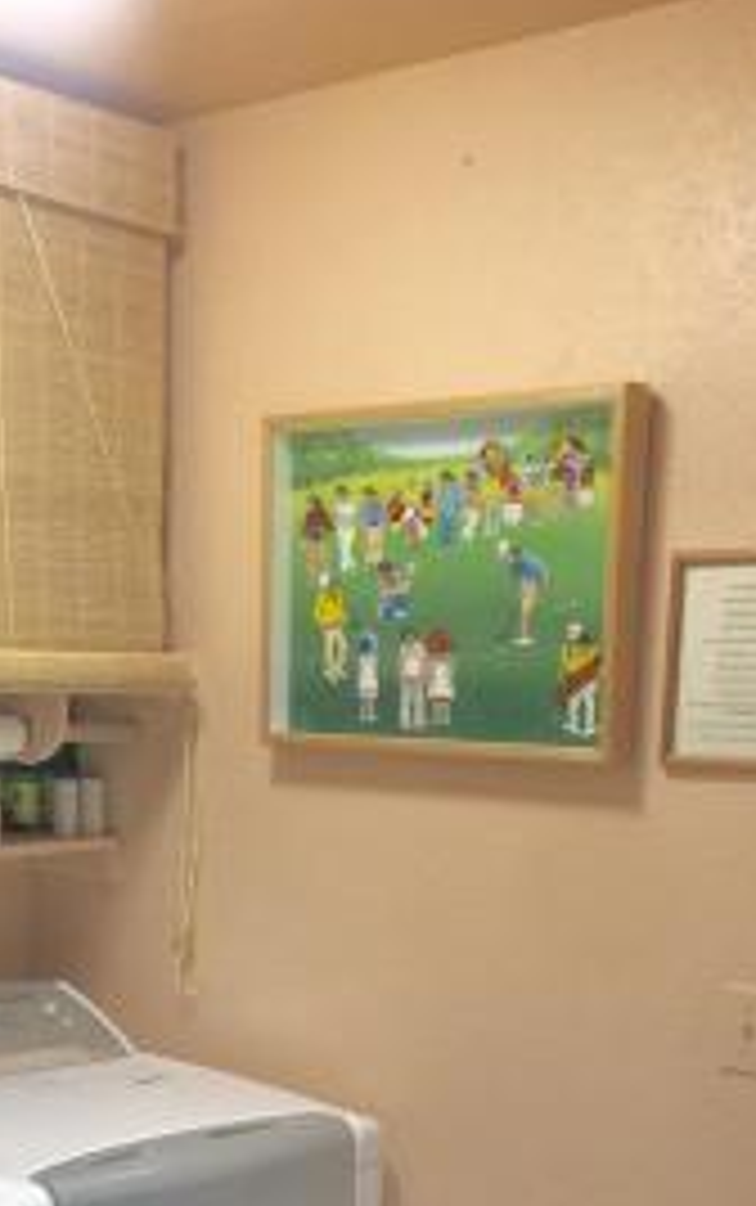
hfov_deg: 23.6
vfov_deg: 35.5
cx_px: 324
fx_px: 1809
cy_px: 994
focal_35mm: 55
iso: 100
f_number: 2.2
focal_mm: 4.15
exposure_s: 1/15
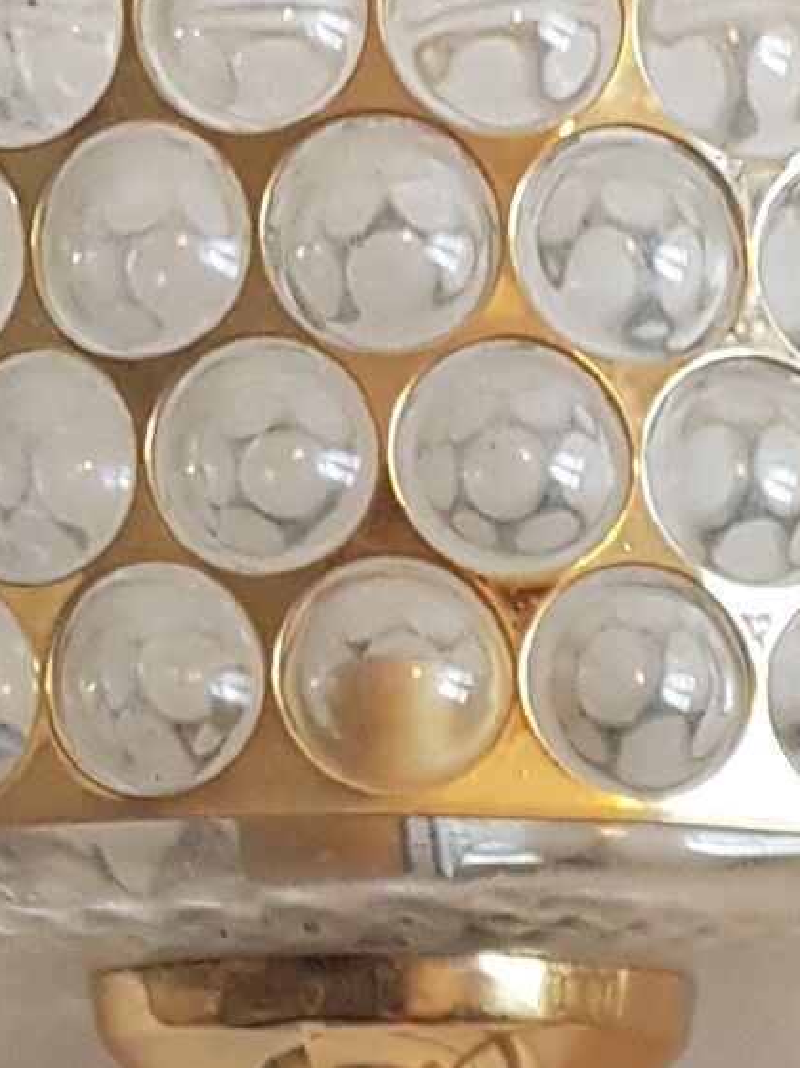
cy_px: 2039
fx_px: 4131
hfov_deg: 10.4
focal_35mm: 134
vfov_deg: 13.0
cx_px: 1472
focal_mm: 4.2
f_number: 1.7
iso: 125
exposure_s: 1/50
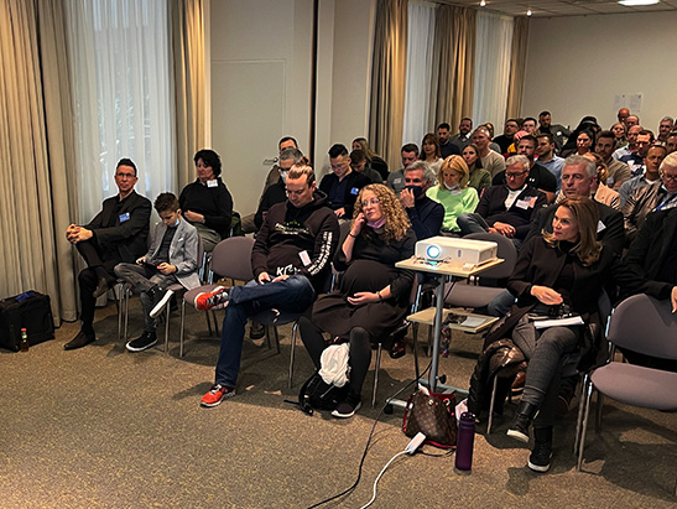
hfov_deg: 47.4
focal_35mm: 38
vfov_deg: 37.6
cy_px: 302
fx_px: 744
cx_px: 183
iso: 200
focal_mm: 5.1
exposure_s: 1/50
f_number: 1.6
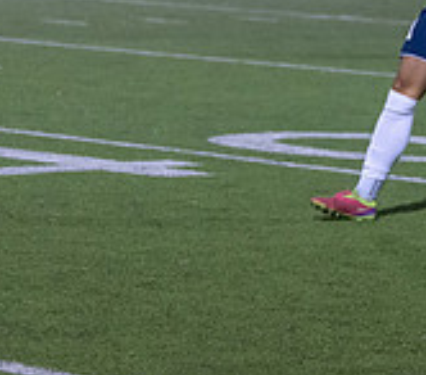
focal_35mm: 289
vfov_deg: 5.6
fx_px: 3789
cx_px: 740
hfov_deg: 6.3
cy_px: -162
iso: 3200
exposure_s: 1/1000
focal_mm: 70
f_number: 2.8
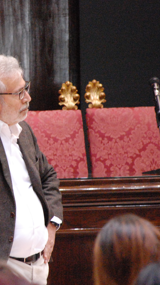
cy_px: 143
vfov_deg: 5.4
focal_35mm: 400
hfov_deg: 3.0
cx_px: -21
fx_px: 3016
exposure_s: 1/50
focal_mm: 165
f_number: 5.3
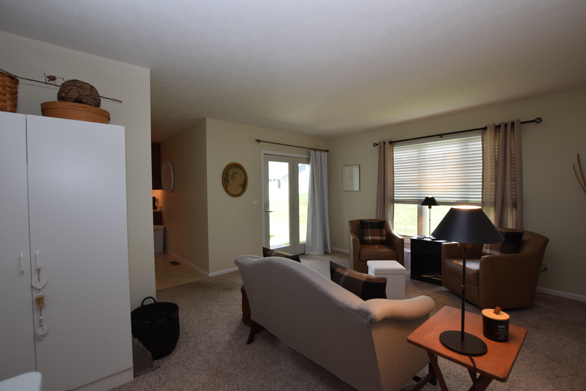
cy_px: 196
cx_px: 293
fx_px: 244
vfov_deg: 77.4
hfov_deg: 100.3
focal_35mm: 15
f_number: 5.6
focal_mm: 10
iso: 640
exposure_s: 1/125
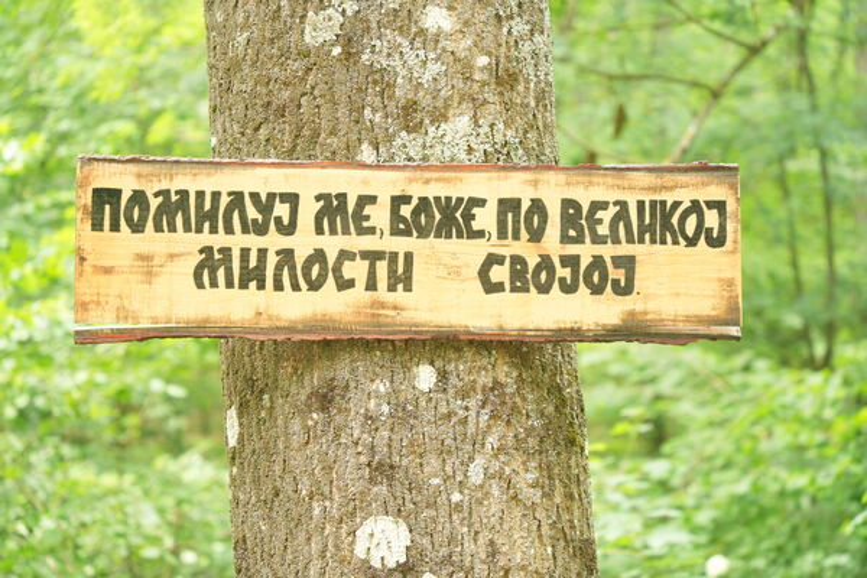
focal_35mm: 102
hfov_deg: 20.0
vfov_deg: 13.4
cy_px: 289
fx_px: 2456
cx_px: 434
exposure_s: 1/20
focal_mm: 102
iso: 400
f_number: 4.5
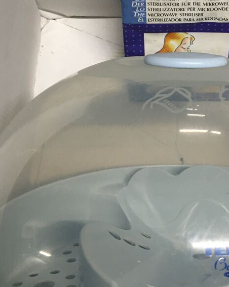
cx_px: 191
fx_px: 551
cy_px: 87
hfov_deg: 23.1
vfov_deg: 28.9
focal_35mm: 65
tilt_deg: -77.5
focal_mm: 4.15
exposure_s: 1/33
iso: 50
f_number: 2.2
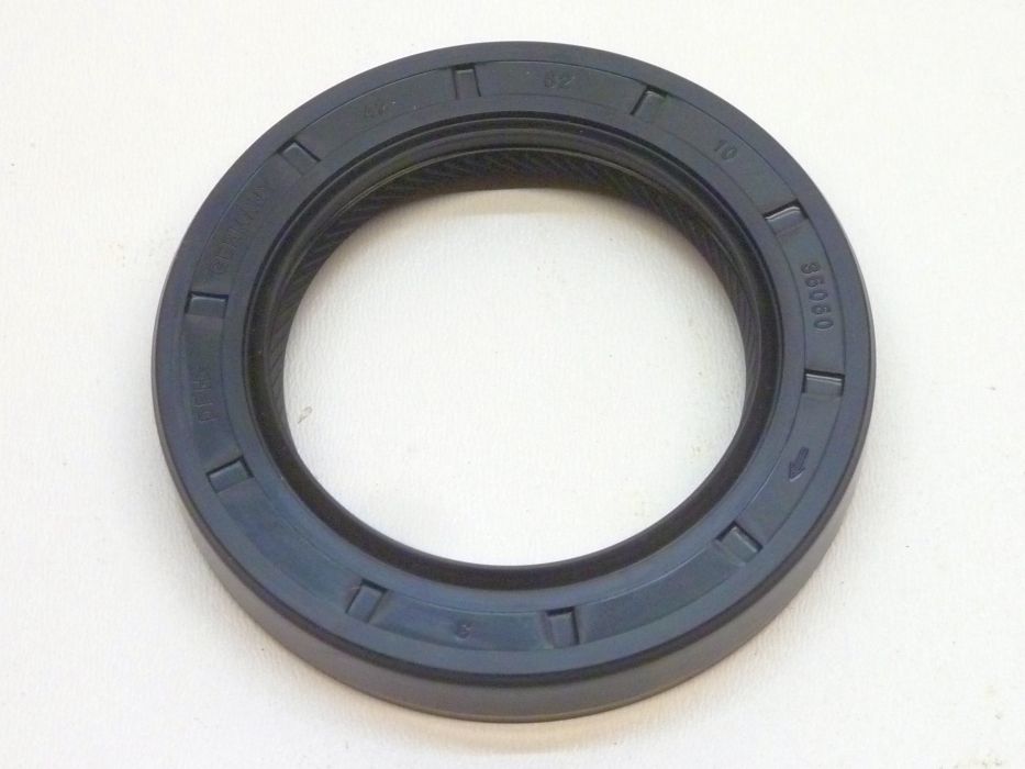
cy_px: 384
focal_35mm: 78
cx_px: 512
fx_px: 2310
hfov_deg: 25.0
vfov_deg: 18.9
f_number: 4.2
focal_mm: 12.8
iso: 400
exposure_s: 1/30
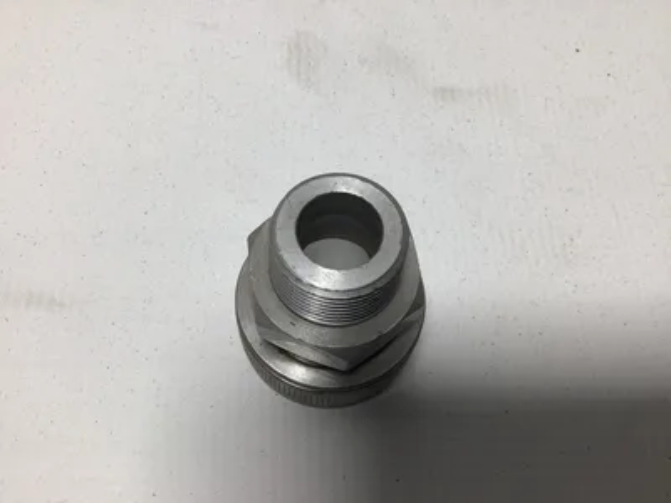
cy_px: 252
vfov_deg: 45.4
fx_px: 601
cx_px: 336
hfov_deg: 58.4
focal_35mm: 31
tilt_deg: -64.9
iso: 25
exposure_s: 1/169
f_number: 2.4
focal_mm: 3.3
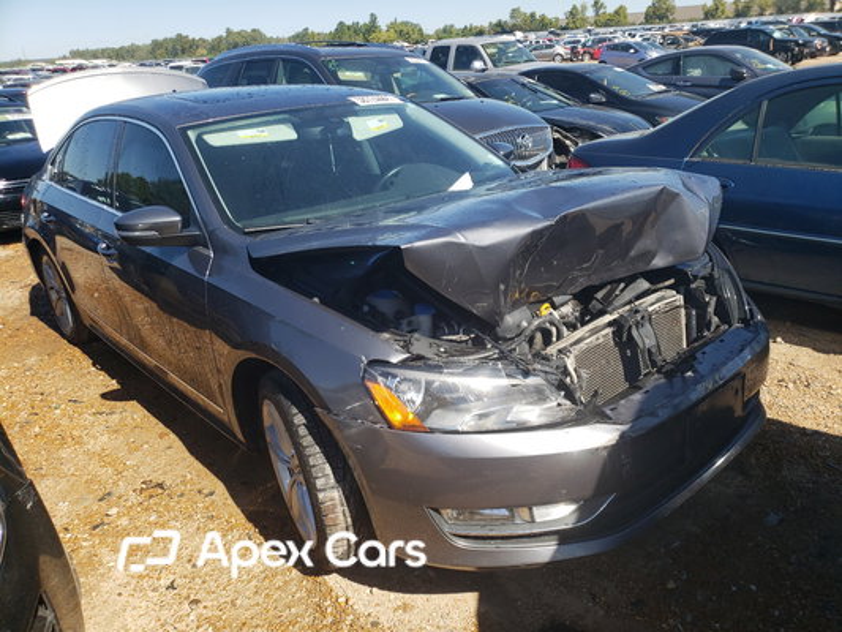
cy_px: 316
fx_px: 633
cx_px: 421
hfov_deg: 67.3
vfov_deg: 53.1
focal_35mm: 26
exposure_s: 1/2000
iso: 50
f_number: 1.5
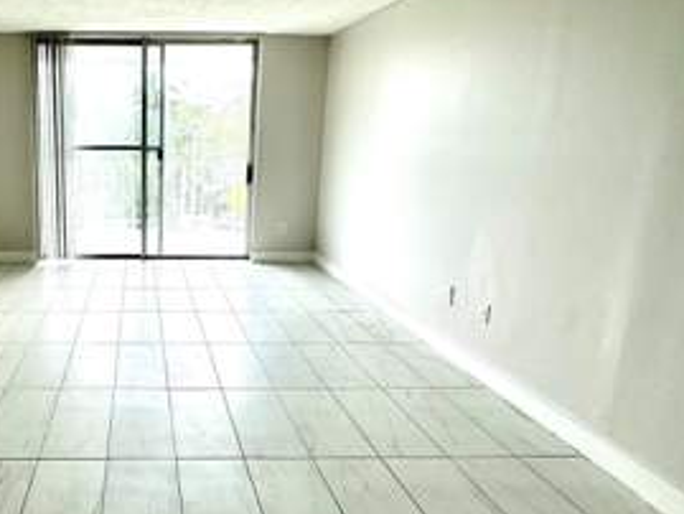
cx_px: 145
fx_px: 494
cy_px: 226
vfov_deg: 54.8
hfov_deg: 63.8
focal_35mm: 25
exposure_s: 1/120
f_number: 2.2
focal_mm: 2.22
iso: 50
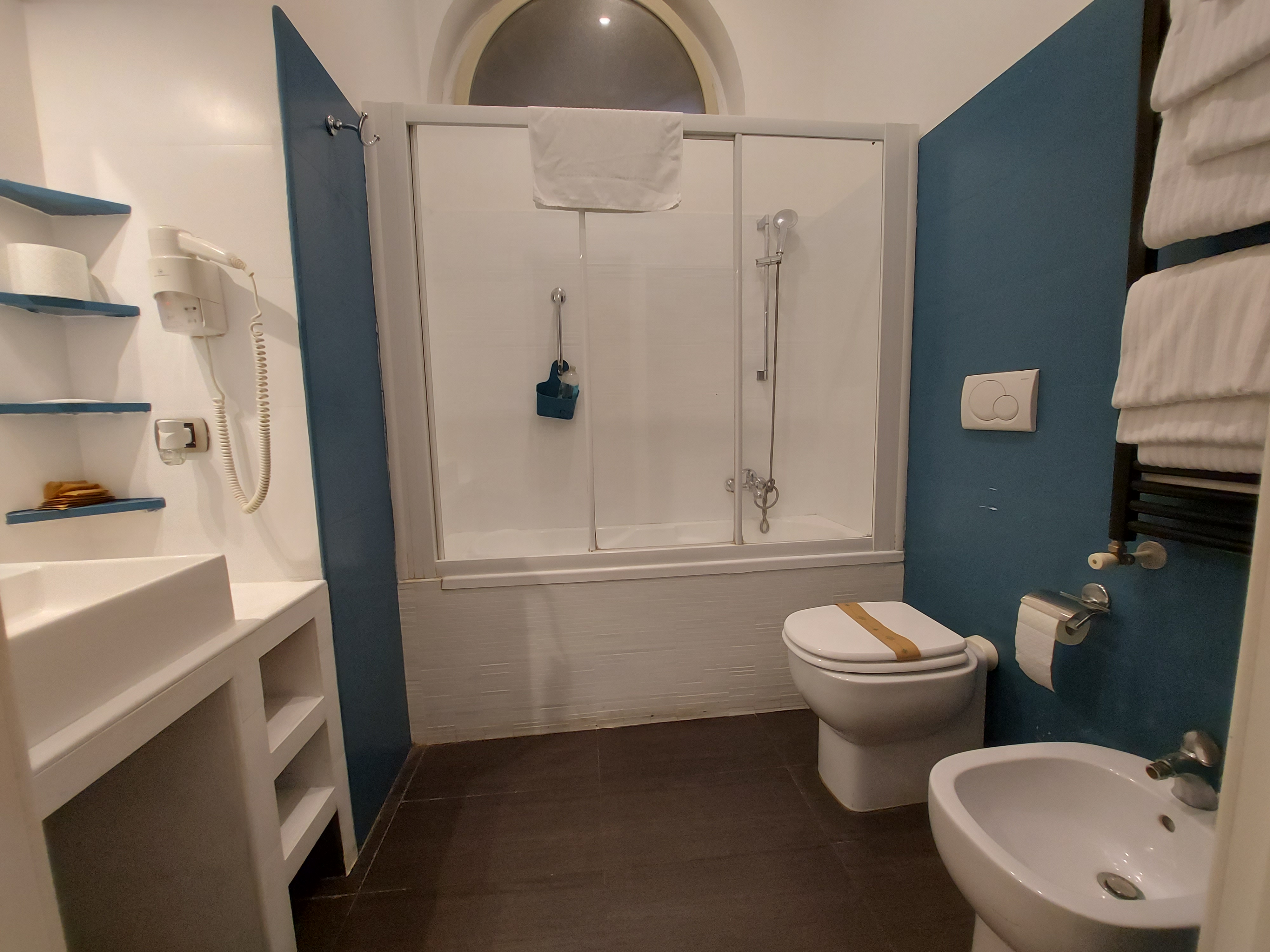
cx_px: 635
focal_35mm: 13
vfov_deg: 89.9
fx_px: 477
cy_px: 476
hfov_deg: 106.2
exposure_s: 1/50
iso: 160
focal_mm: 1.74
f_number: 2.2
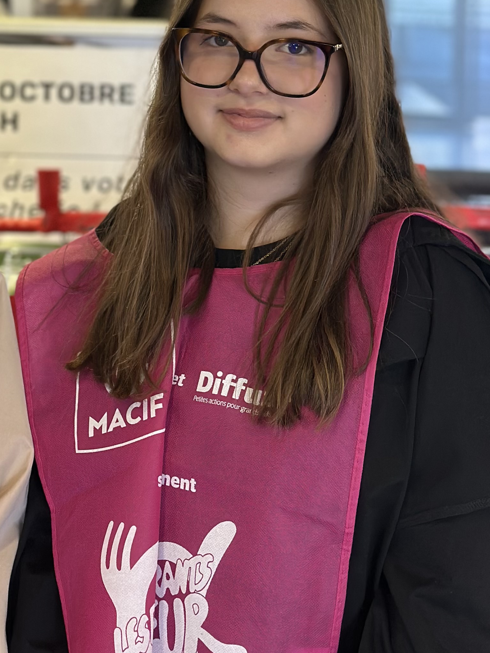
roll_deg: -1.8
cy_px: 55
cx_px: 32
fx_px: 1793
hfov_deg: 15.4
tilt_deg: -3.1
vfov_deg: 20.2
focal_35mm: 95
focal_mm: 6.86
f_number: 1.78
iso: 200
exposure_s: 1/50
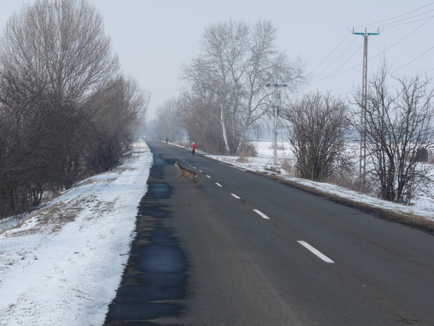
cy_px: 163
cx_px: 217
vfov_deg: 12.7
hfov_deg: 16.8
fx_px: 1467
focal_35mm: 117
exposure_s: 1/500
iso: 100
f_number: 6.3
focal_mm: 20.8
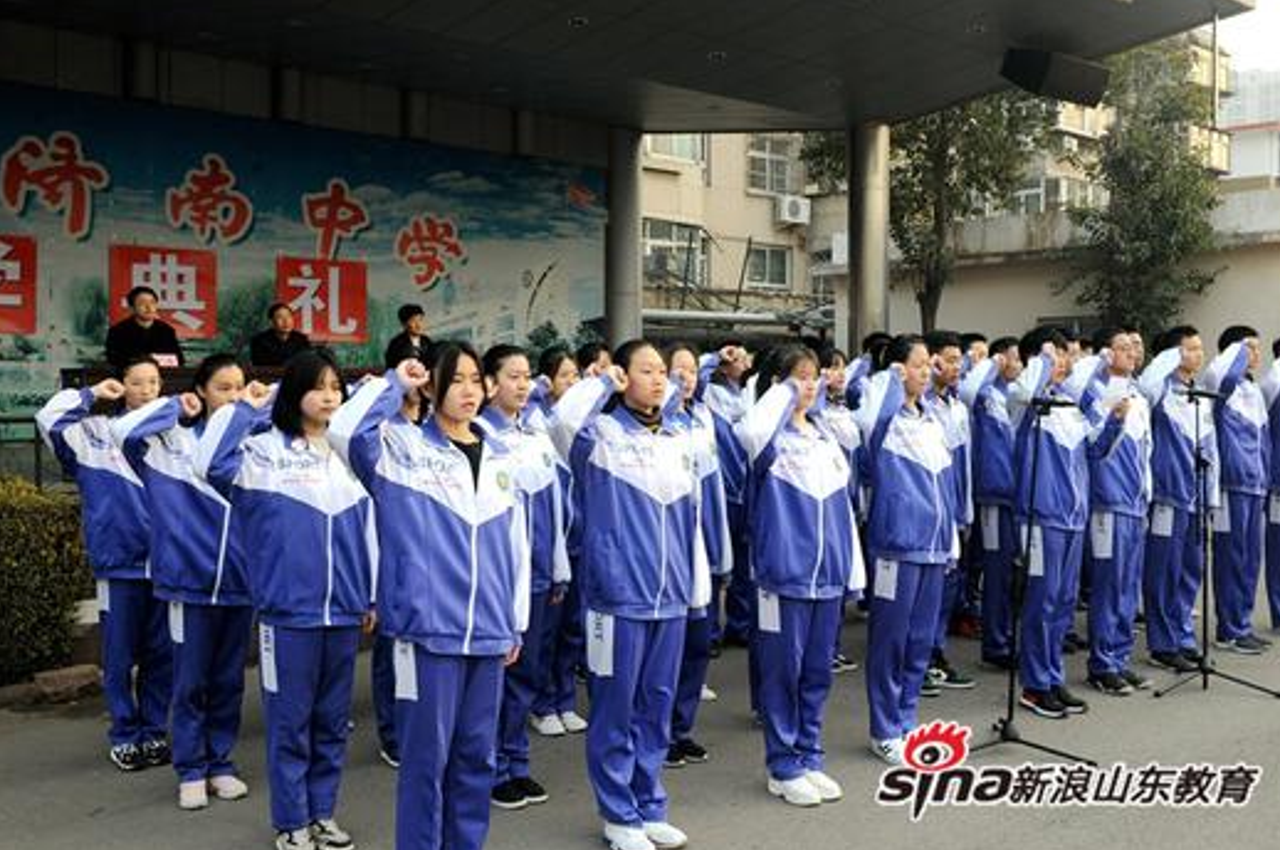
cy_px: 425
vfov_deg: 38.8
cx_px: 655
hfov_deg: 55.8
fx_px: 1207
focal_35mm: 34
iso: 800
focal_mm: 32
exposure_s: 1/250
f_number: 8
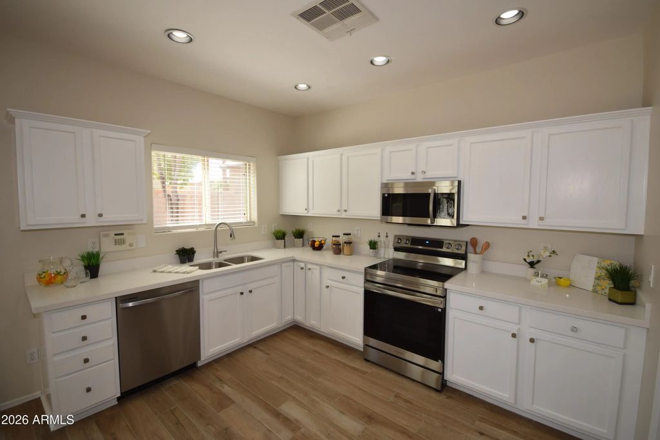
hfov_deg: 100.4
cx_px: 330
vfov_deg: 77.3
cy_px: 220
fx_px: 275
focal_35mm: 15
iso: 320
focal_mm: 10
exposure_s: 1/125
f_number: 5.6
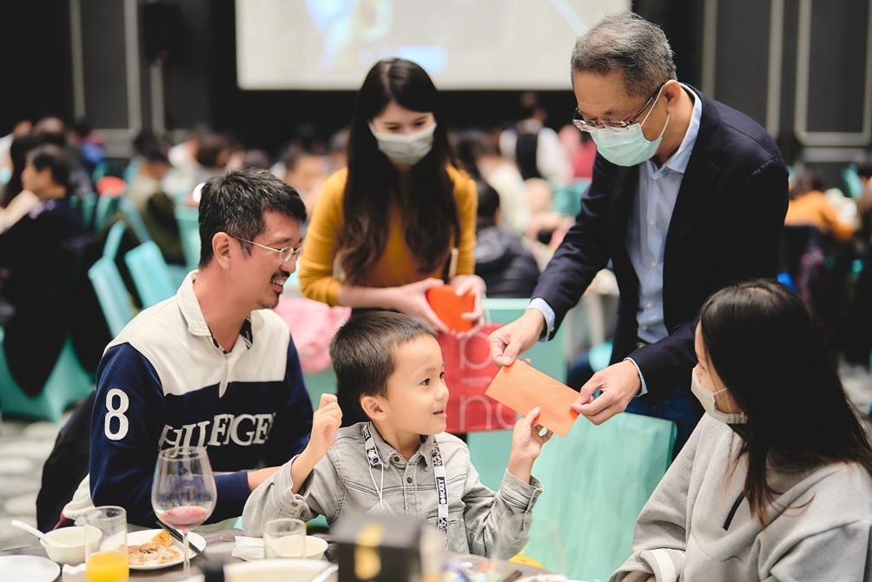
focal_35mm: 51
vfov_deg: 26.5
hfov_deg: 38.9
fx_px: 1236
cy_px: 291
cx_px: 444
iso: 400
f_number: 1.2
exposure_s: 1/160
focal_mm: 50
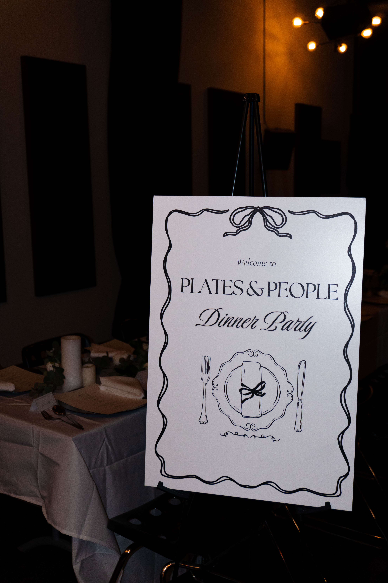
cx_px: 194
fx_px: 679
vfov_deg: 46.4
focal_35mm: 42
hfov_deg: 31.9
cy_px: 292
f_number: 4.5
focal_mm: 28
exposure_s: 1/160
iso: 800
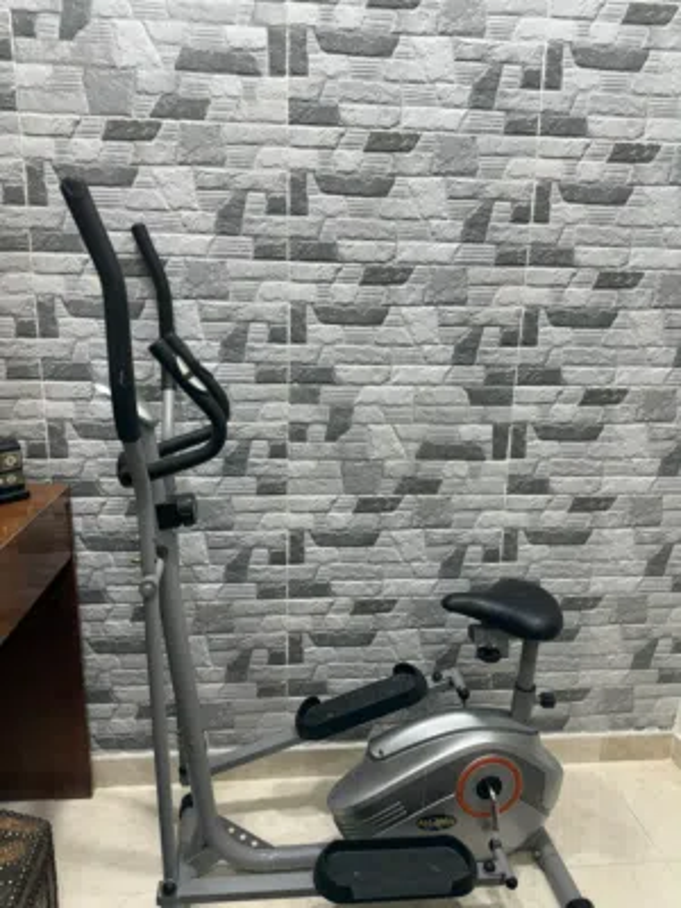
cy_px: 454
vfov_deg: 71.6
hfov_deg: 56.8
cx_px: 340
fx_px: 630
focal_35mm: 24
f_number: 1.78
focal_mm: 6.76
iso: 200
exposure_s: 1/100
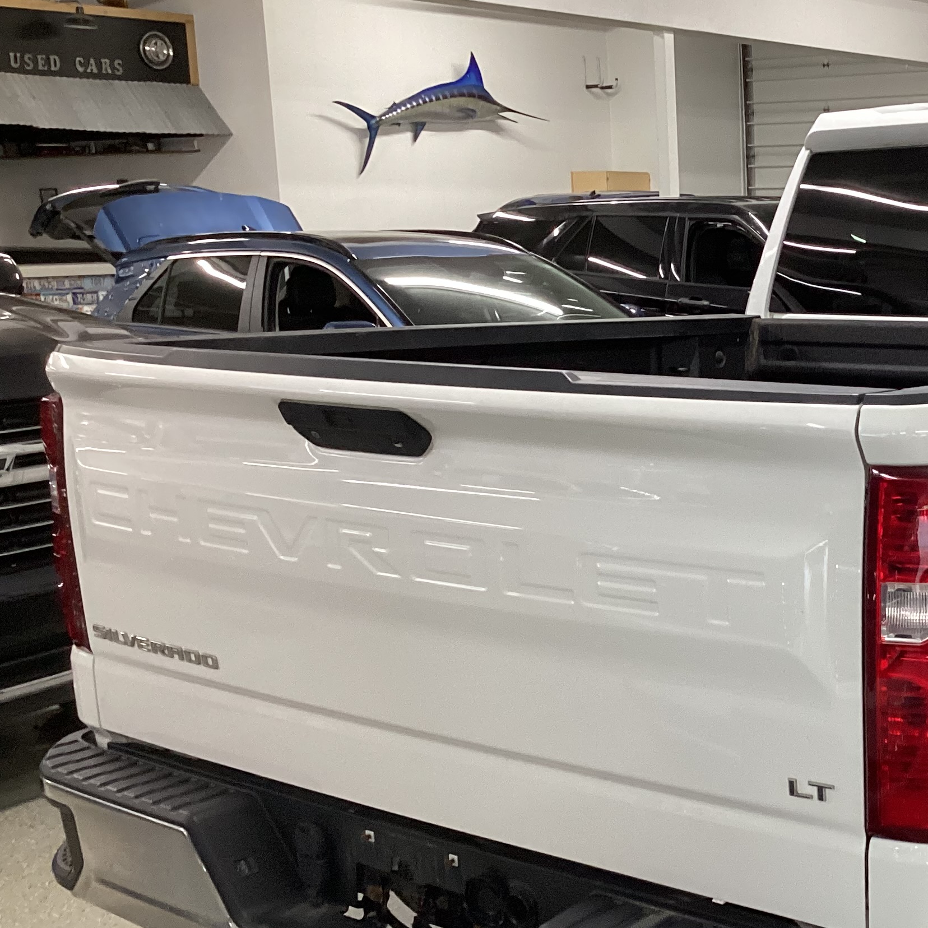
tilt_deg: -14.4
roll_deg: -0.8
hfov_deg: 30.0
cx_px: 865
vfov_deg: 31.5
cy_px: 596
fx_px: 1638
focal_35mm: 54
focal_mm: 3.3
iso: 250
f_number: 2.4
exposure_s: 1/60
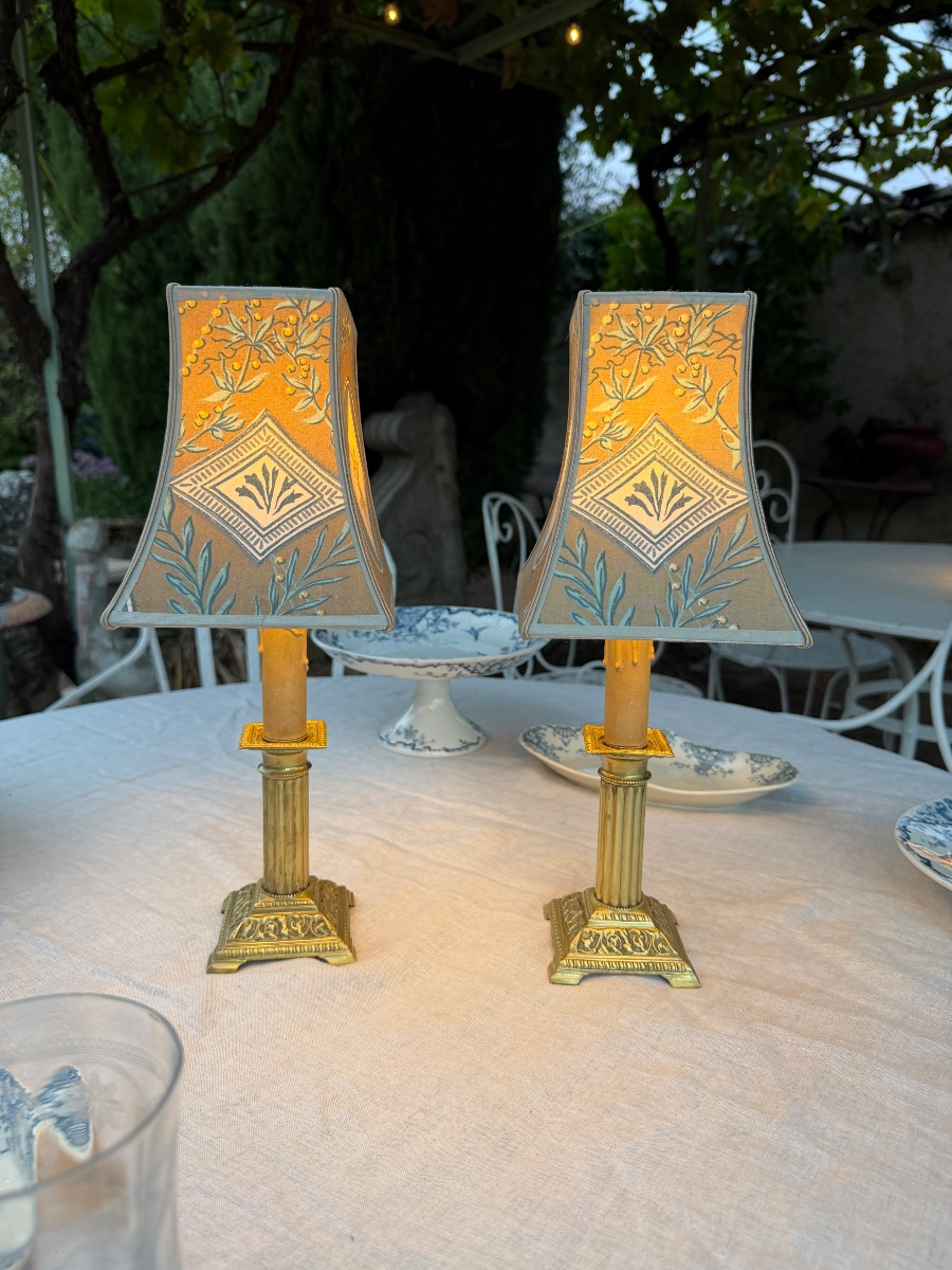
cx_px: 476
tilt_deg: -11.6
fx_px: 880
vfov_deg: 71.6
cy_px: 635
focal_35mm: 24
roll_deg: +0.0
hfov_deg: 56.8
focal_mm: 6.76
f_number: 1.78
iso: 160
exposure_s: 1/121
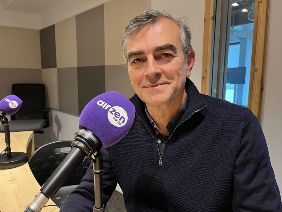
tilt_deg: -9.2
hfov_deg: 67.3
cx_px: 141
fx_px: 212
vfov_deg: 53.1
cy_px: 106
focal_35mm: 26
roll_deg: -1.4
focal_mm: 5.1
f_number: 1.6
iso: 320
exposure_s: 1/50
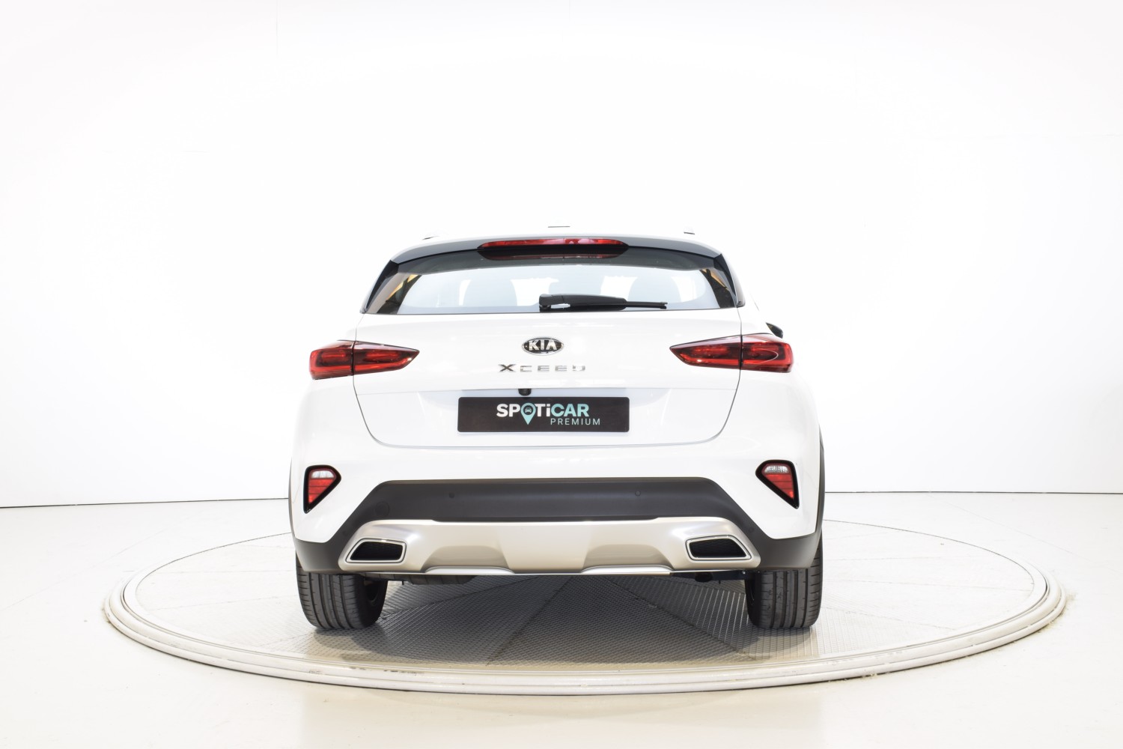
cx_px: 562
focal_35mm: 42
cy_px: 374
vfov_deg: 31.9
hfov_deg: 46.4
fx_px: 1310
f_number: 16
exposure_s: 1/1.3
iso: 100
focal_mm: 28
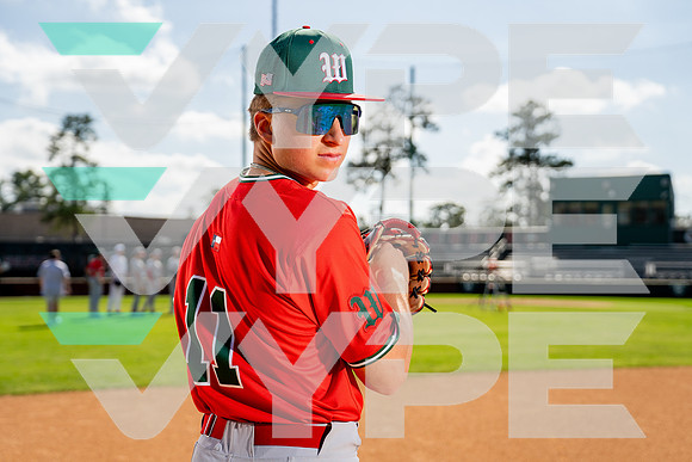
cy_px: 231
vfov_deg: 24.1
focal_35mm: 56
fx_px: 1082
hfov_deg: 35.5
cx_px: 346
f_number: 4
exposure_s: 1/2500
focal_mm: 55
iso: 250
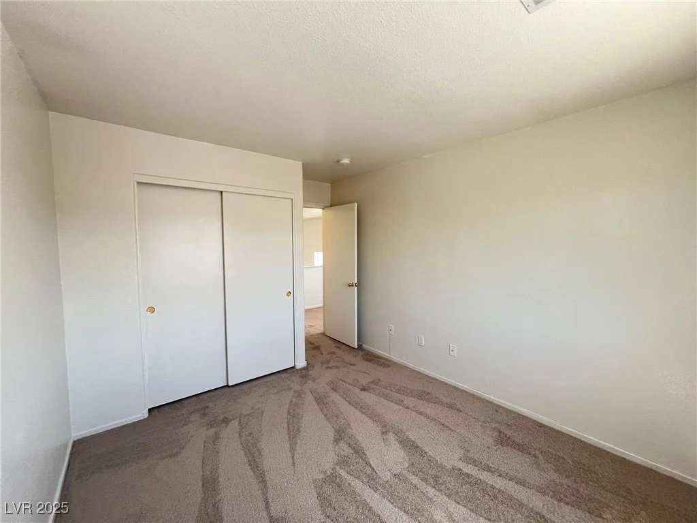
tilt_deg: -4.0
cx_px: 348
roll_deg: +0.6
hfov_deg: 106.2
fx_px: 262
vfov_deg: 89.9
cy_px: 262
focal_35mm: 13
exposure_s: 1/30
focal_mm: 1.57
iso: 100
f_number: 1.8
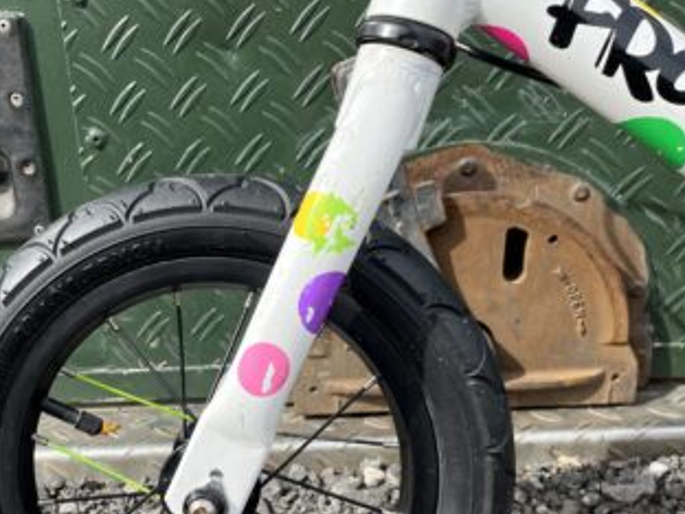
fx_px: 792
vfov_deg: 35.2
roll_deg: +4.6
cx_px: 206
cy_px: 384
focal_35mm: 40
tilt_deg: -24.4
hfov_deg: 45.8
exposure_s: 1/1355
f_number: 1.6
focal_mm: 5.1
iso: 50
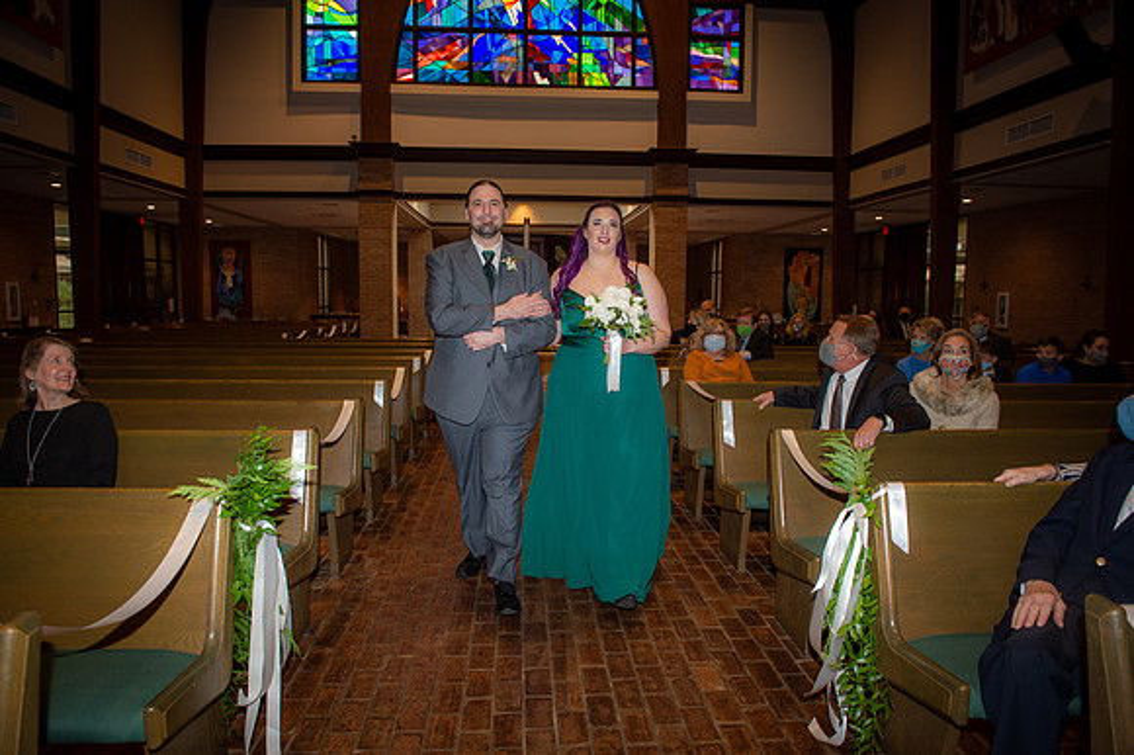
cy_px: 378
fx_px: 756
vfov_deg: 53.1
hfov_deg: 73.8
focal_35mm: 24
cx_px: 567
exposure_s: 1/160
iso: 1250
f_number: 5.6
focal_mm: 24
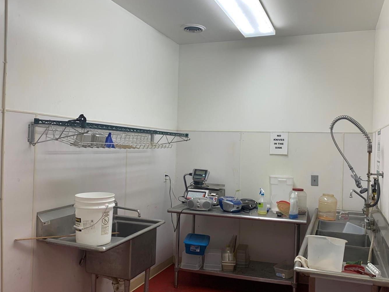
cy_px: 149
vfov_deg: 45.4
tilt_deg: -0.2
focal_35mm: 31
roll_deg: -2.1
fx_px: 348
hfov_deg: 58.3
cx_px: 205
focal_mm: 4.25
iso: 80
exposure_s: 1/120
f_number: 1.8
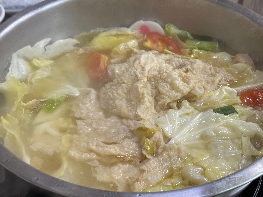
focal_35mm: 48
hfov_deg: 39.7
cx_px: 132
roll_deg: -2.0
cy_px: 98
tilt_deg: -38.8
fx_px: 365
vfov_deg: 30.3
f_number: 1.8
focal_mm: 6.9
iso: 160
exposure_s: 1/60
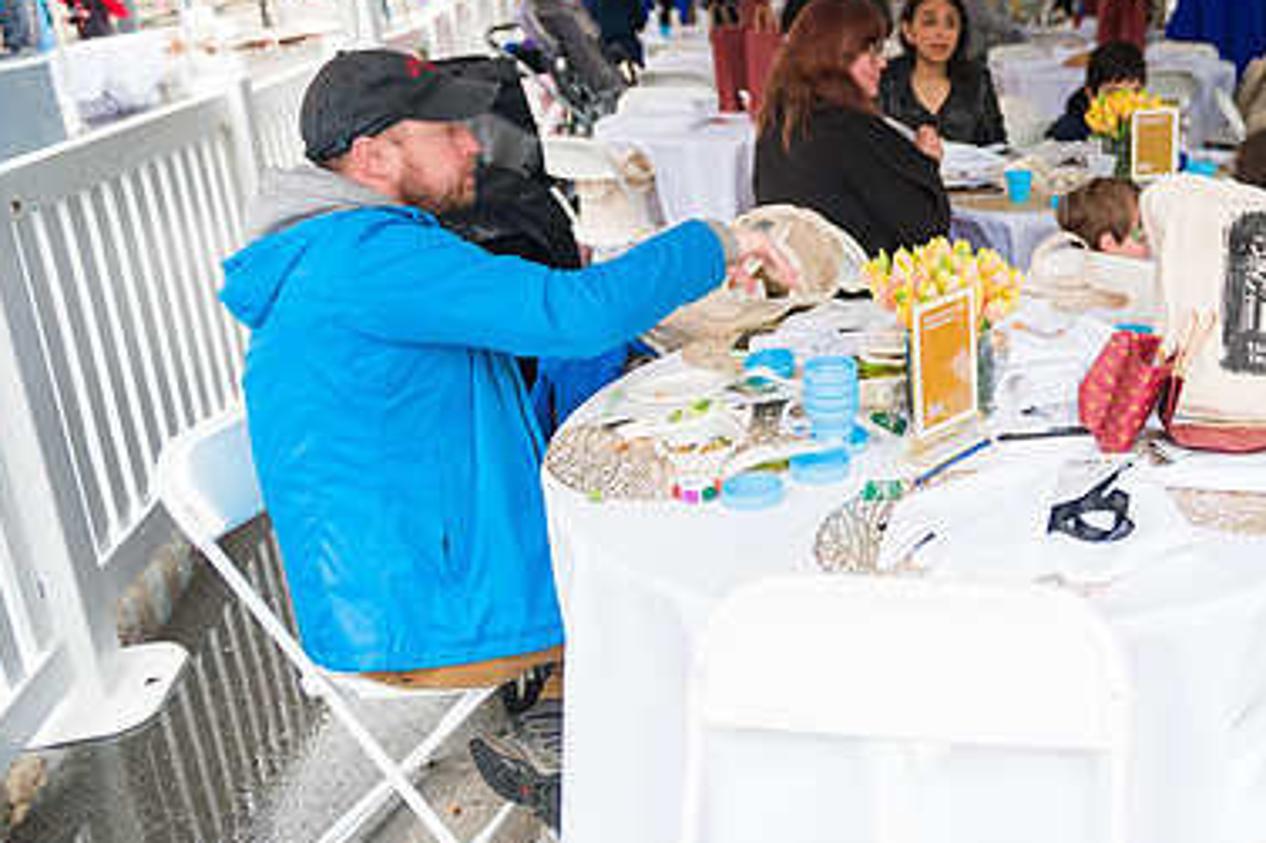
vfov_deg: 33.3
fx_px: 1406
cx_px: 930
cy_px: 332
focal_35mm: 40
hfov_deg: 46.9
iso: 1000
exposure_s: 1/640
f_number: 3.2
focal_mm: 26
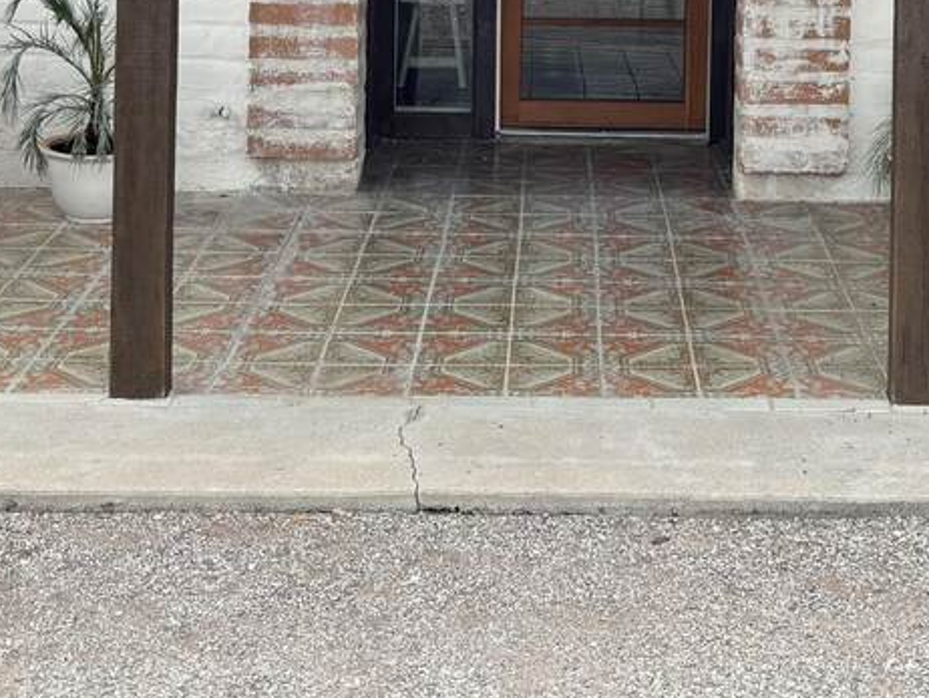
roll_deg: -1.4
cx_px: 583
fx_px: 1933
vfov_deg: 19.3
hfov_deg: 26.9
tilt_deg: -4.2
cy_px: -141
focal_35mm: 72
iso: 50
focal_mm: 5.96
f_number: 1.6
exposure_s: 1/350
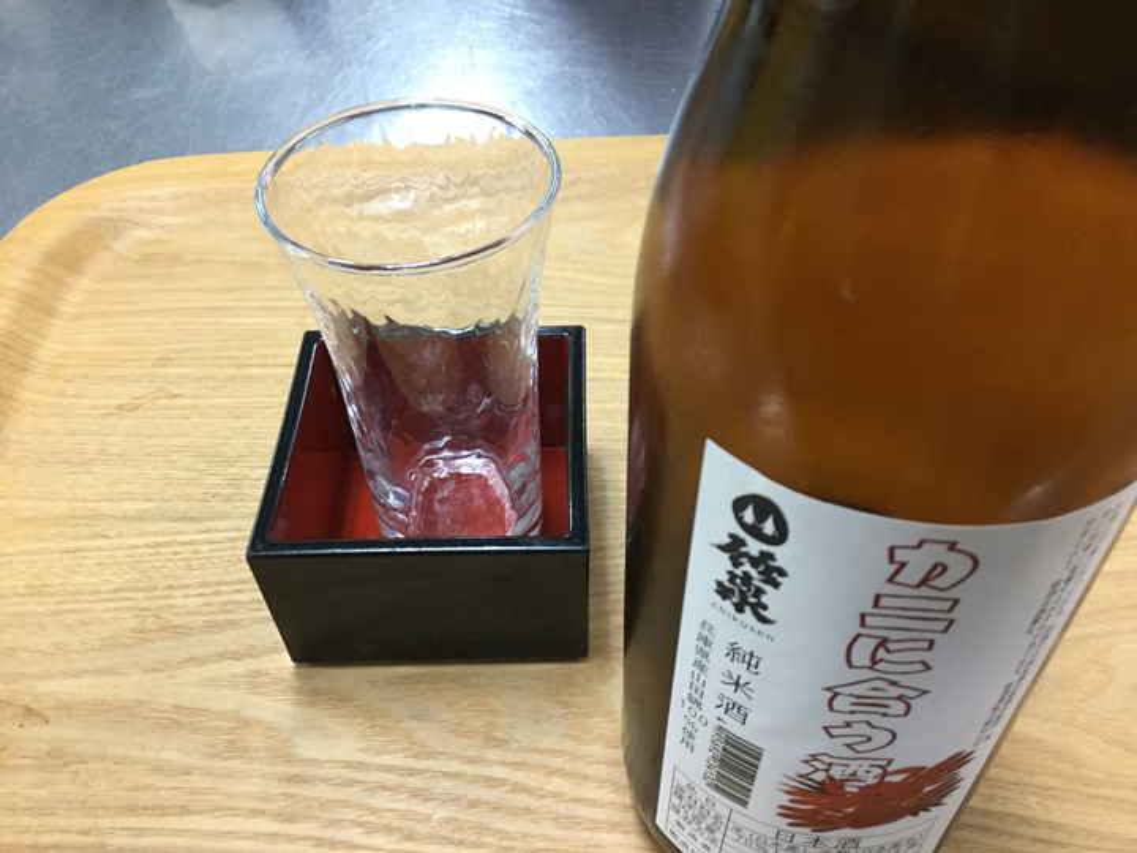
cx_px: 568
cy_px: 426
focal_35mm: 31
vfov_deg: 45.4
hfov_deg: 58.4
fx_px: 1018
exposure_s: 1/30
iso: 100
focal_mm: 3.3
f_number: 2.4
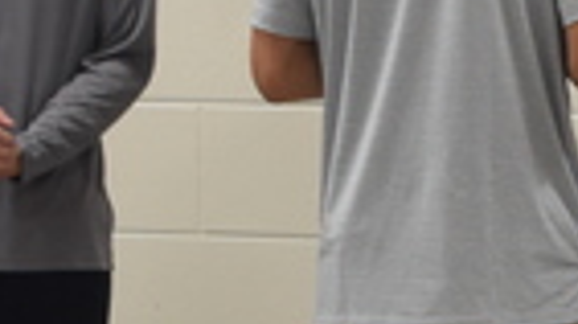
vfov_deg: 3.4
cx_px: 1232
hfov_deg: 5.9
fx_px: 5433
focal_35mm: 355
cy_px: 636
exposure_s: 1/30
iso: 500
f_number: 4.2
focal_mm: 31
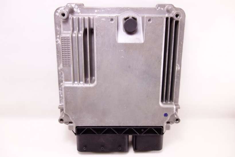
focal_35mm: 28
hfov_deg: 65.5
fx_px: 183
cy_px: 78
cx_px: 118
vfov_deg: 46.4
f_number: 1.8
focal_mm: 10.4
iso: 125
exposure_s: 1/80
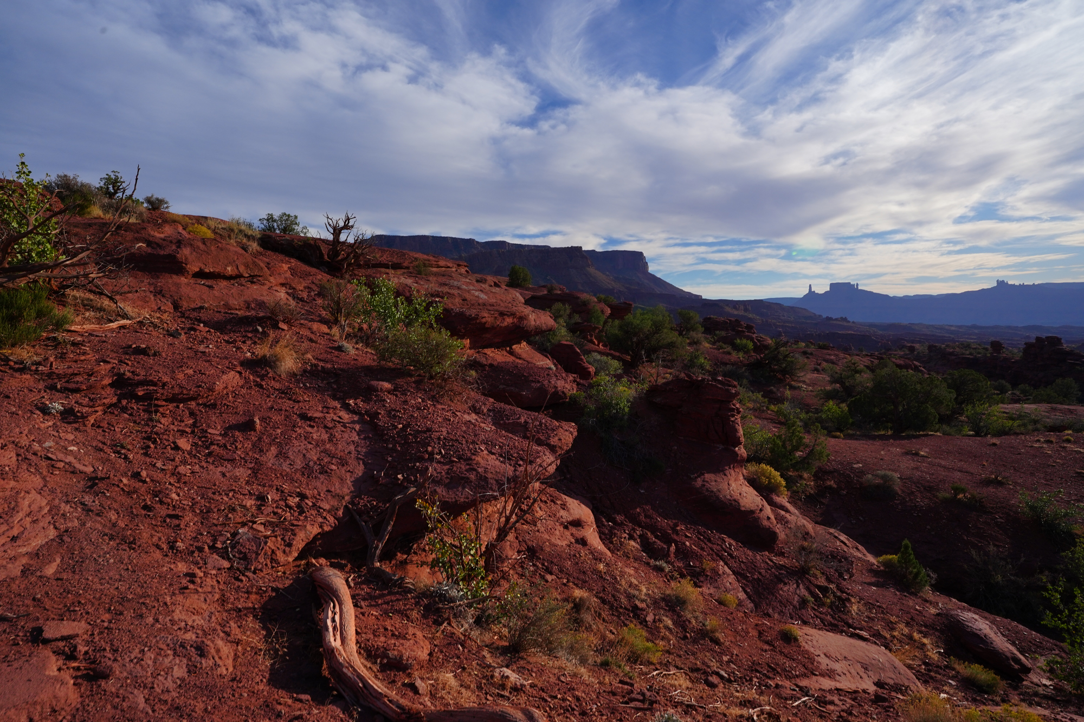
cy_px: 361
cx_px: 542
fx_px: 602
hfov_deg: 84.0
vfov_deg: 61.9
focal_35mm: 20
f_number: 11
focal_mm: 20
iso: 320
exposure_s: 1/800
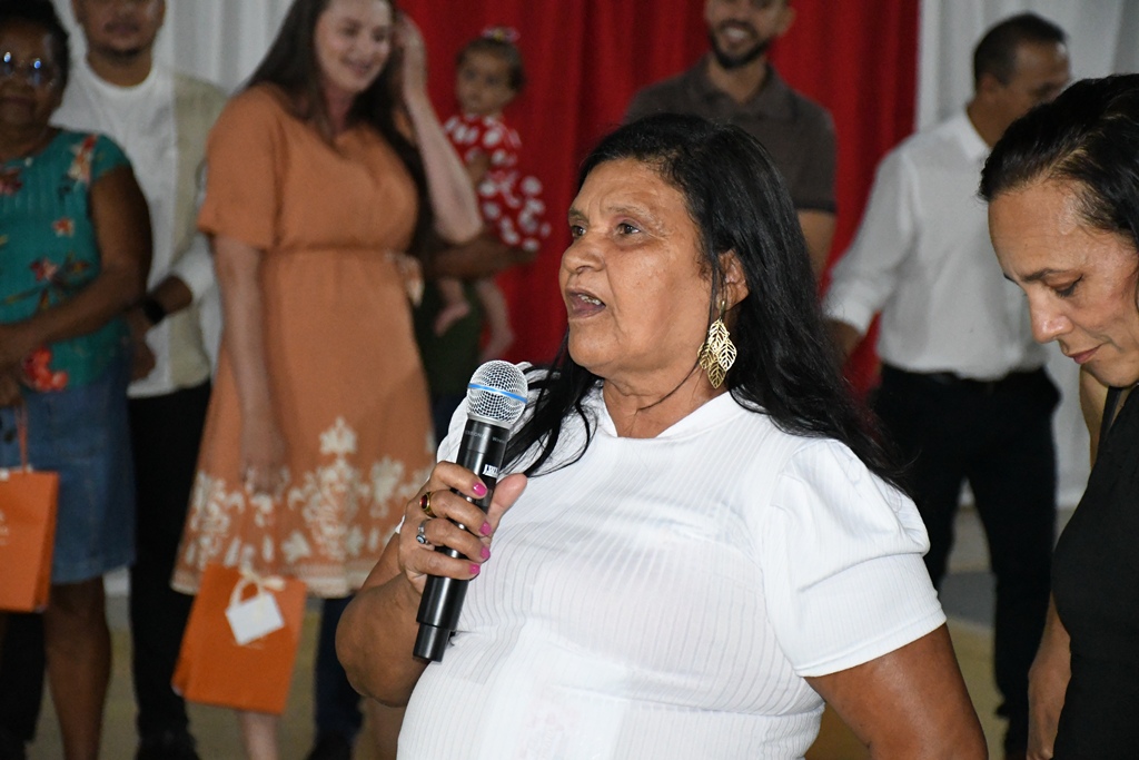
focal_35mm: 127
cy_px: 380
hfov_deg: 16.1
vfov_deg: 10.8
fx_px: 4018
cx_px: 570
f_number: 5.3
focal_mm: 85
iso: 10000
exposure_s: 1/250
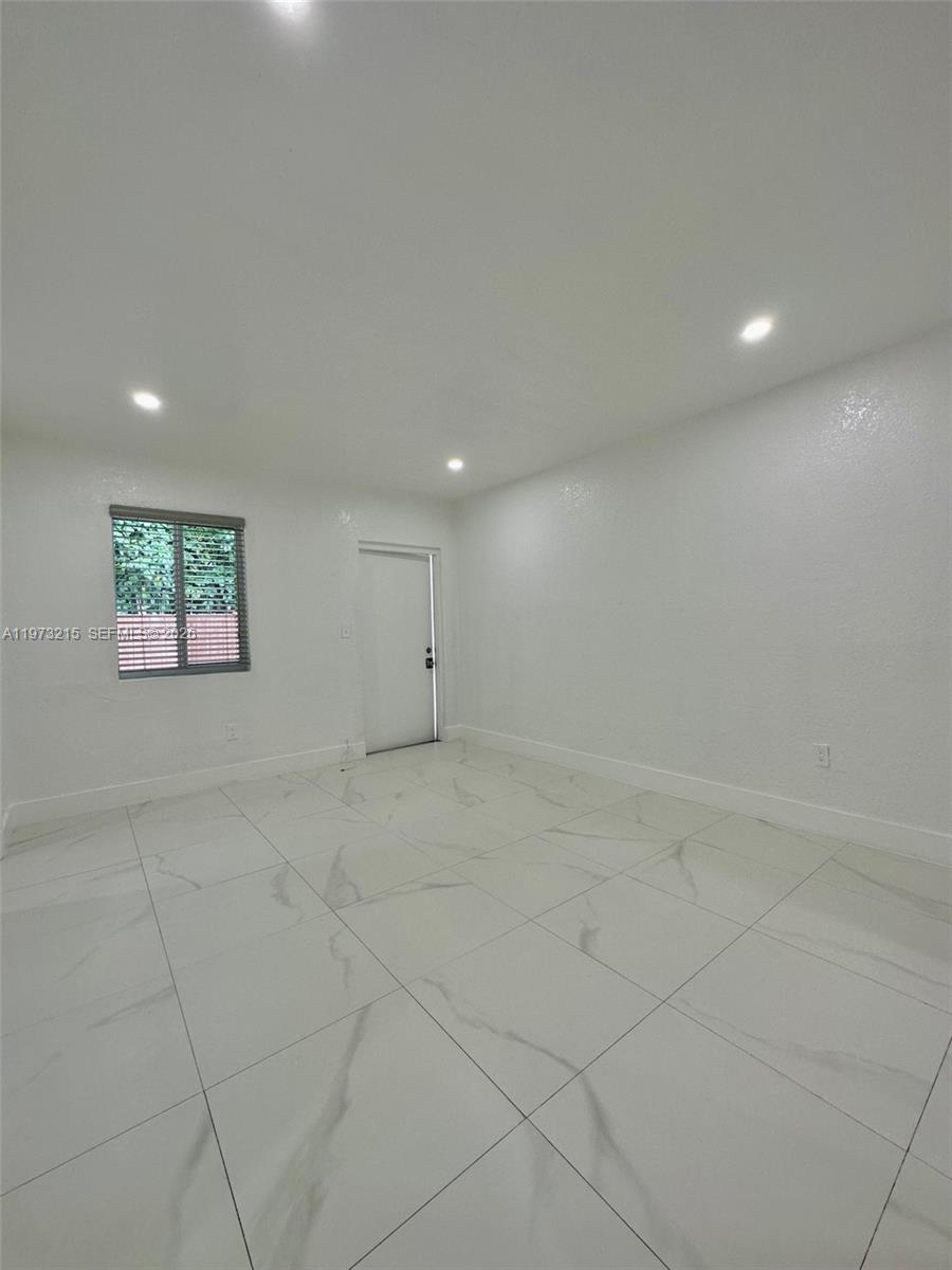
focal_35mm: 14
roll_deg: +1.6
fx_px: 513
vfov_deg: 102.1
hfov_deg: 85.7
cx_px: 476
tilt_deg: -1.3
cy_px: 635
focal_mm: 2.22
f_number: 2.2
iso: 125
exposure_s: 1/120
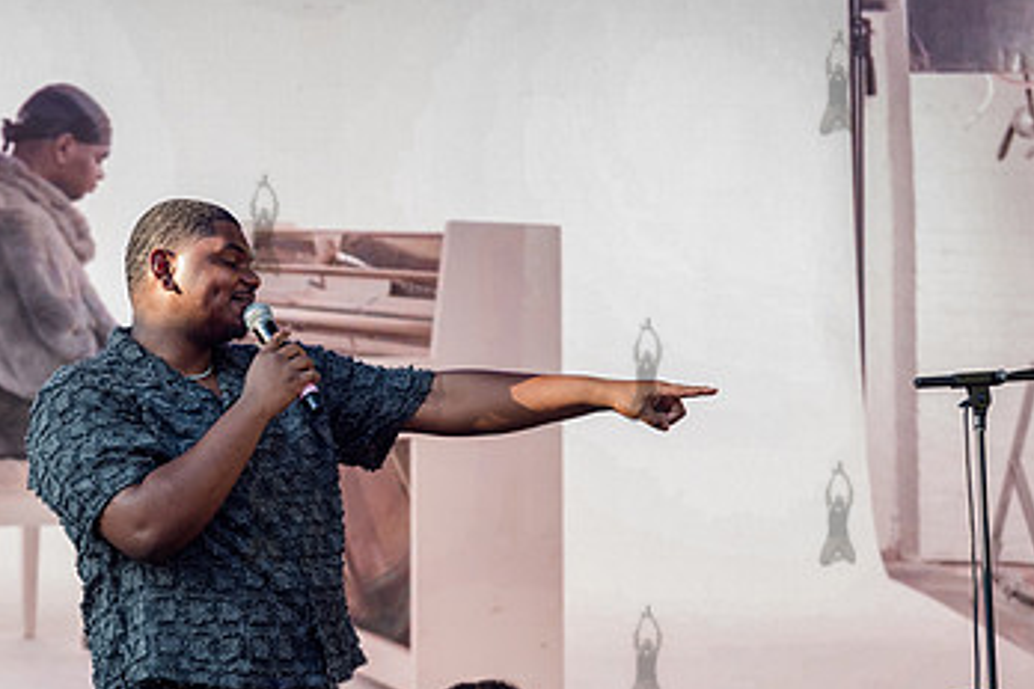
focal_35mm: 118
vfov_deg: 11.6
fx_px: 3389
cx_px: 213
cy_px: 453
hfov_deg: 17.2
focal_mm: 60
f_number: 5
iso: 1000
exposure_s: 1/200
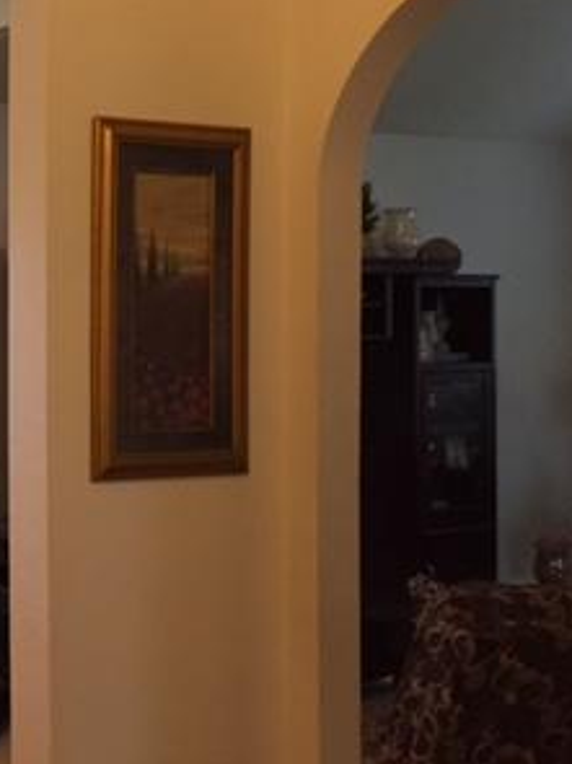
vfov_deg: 30.7
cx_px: -204
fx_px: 1389
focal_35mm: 63
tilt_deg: -0.5
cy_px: 311
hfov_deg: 20.8
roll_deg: -0.8
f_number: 2.2
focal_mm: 4.15
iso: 160
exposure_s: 1/30
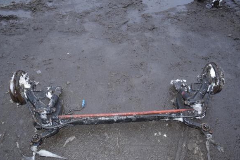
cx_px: 120
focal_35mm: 33
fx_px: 217
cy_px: 81
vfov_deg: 40.6
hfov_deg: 57.9
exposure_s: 1/80
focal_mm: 21
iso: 800
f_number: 5
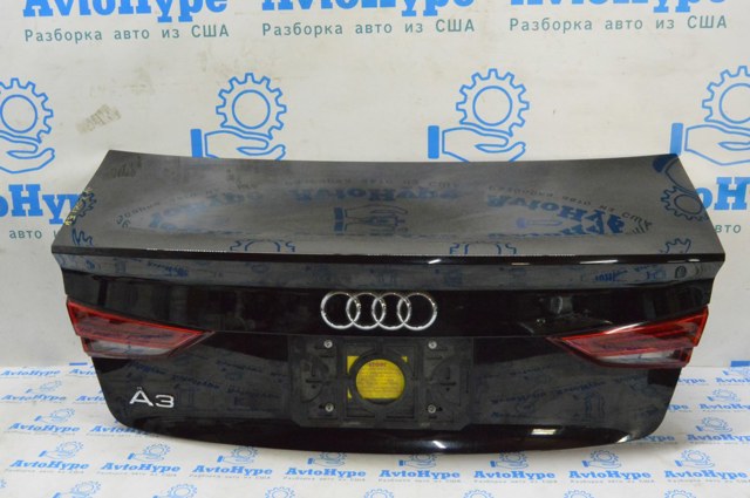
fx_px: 718
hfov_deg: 55.2
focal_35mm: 34
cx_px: 375
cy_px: 249
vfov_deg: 38.3
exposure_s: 1/15
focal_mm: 23
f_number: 20
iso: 6400
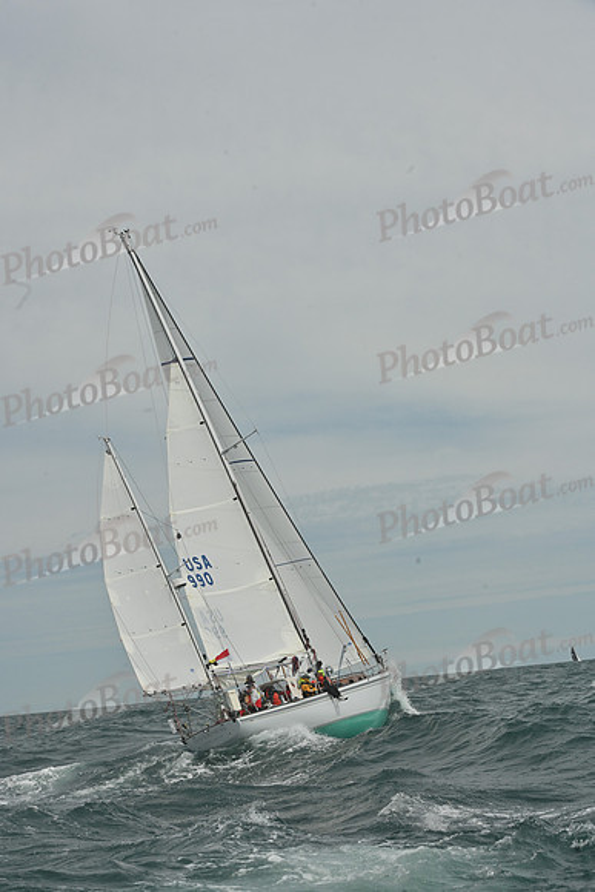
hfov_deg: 19.5
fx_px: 1734
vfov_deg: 28.8
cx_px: 298
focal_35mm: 70
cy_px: 446
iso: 320
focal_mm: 70
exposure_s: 1/1250
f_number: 11
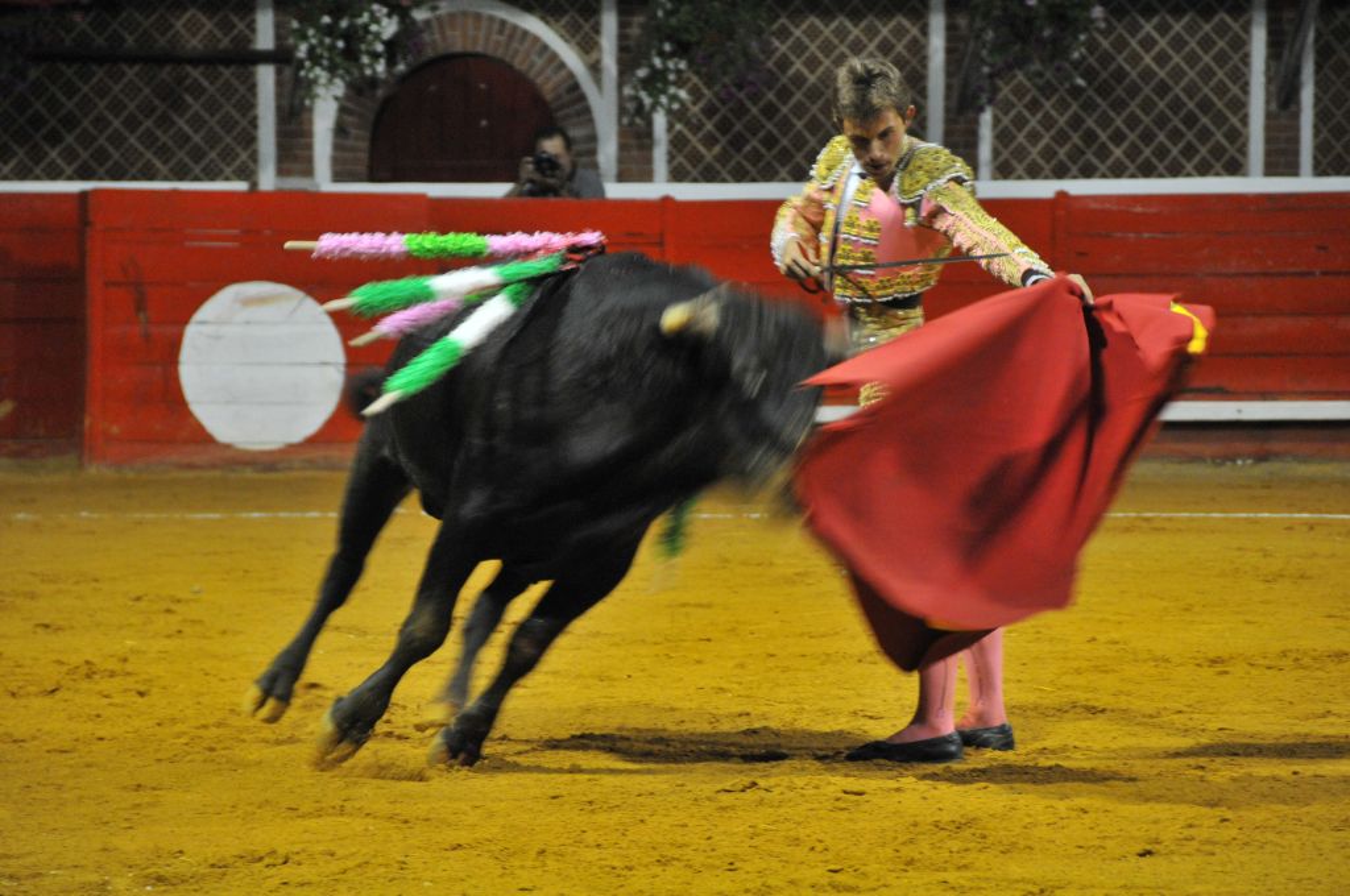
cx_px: 675
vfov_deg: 6.1
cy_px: 448
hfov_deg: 9.2
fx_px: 8427
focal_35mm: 225
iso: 1600
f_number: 5.6
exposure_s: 1/60
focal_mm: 150
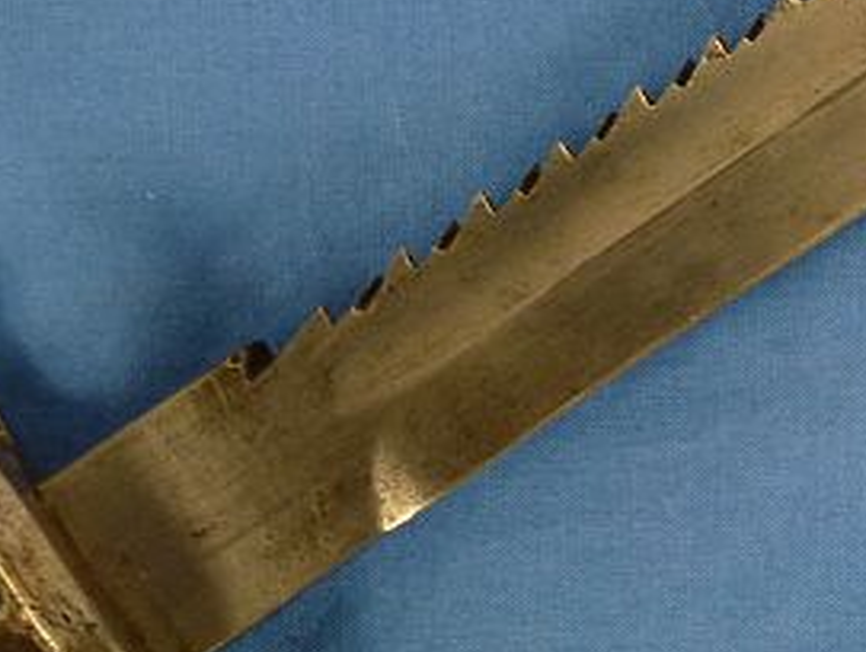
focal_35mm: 112
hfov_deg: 16.2
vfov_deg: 12.9
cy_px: -115
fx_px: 2806
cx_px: 1249
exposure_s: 1/80
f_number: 3.8
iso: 250
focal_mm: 6.8
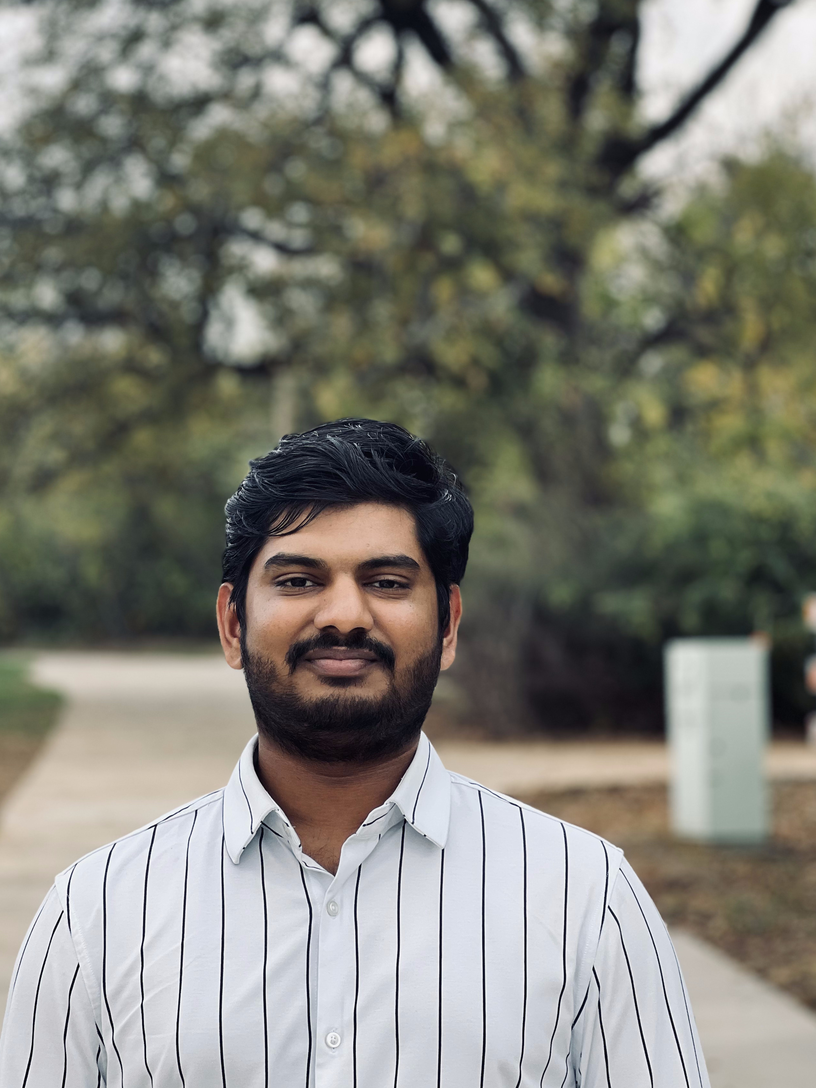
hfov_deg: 16.1
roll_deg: +0.0
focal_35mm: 92
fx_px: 2892
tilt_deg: +1.8
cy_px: 517
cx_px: 340
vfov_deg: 21.3
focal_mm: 9
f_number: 2.8
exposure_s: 1/244
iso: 25
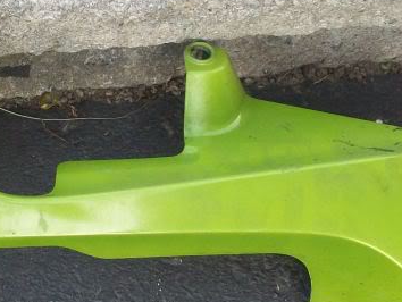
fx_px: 1209
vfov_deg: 14.2
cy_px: 110
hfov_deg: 18.1
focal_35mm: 104
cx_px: -51
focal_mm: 6
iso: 80
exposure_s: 1/114
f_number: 2.7
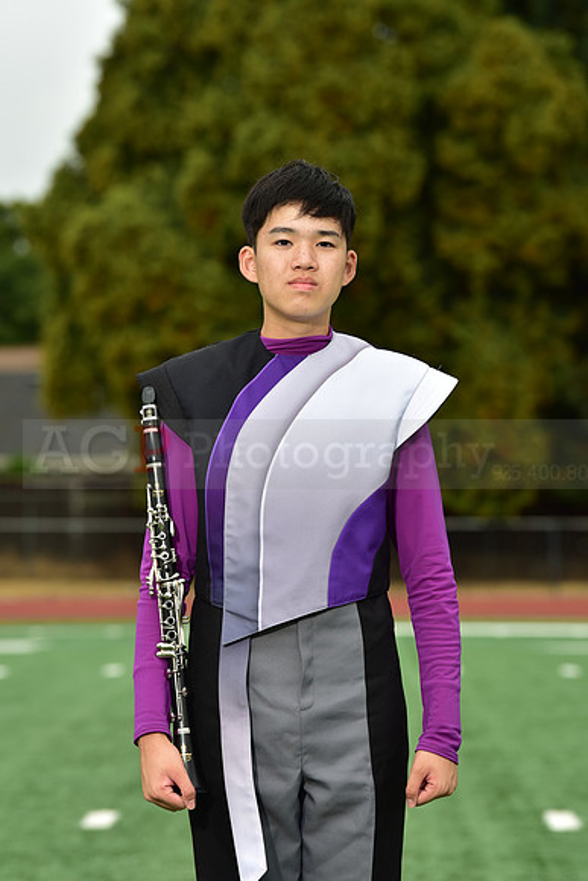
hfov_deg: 8.1
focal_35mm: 170
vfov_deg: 12.1
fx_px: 4162
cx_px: 294
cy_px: 440
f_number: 5.6
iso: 500
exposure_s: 1/250
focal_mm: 170
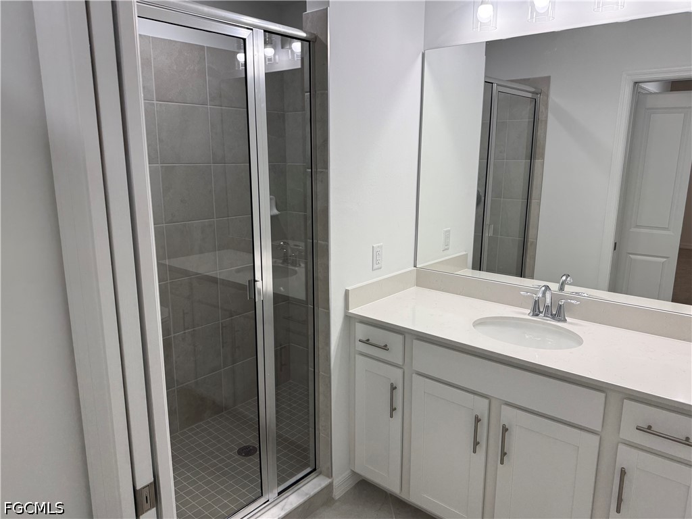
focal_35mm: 24
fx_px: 480
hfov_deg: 71.6
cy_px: 260
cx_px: 346
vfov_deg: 56.8
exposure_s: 1/120
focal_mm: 6.76
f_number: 1.78
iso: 64
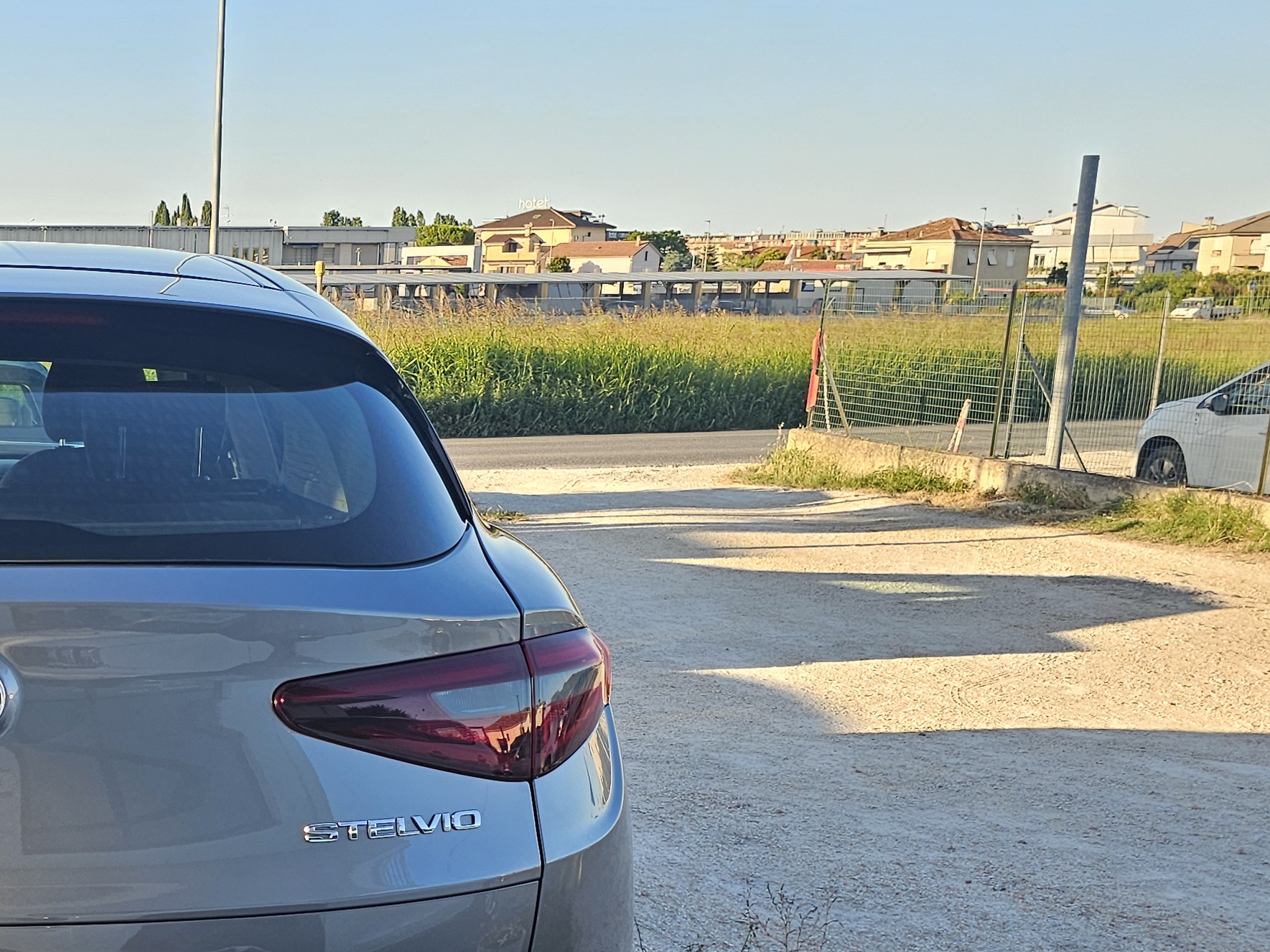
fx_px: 1908
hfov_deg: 33.2
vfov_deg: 27.6
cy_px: 719
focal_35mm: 52
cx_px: -44
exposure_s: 1/233
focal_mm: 6.3
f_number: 1.7
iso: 16
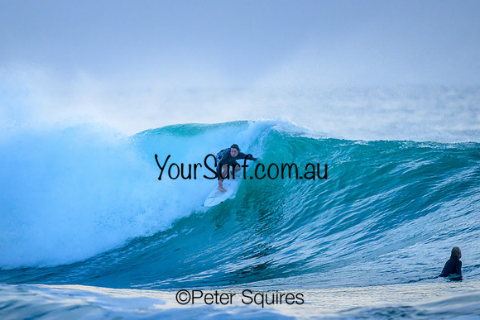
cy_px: 160
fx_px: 10919
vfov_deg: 1.7
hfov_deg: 2.5
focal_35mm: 819
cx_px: 240
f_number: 6.3
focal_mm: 800
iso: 4500
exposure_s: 1/2500
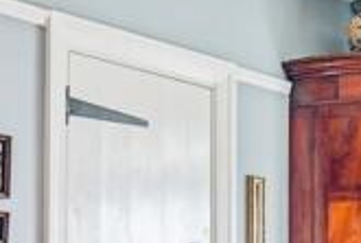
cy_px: 379
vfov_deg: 13.1
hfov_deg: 20.5
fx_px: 995
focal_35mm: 99
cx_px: 228
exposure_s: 1/15
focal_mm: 16
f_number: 4
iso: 100
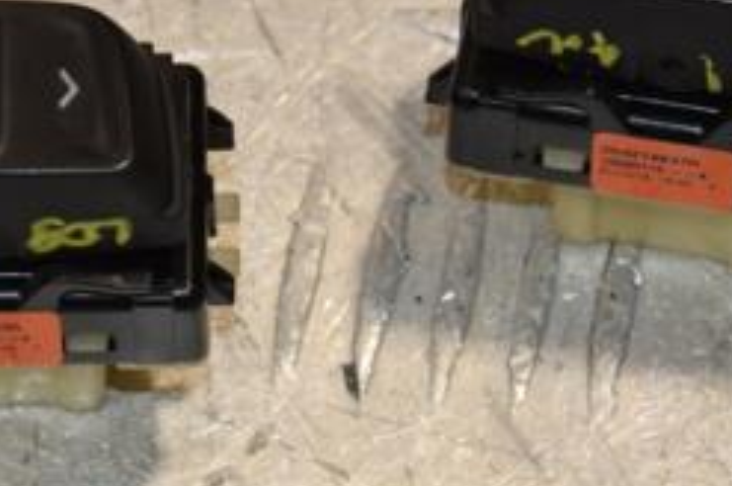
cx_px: 314
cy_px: 154
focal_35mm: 383
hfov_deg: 5.4
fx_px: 7782
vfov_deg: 3.6
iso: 800
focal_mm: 105
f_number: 10
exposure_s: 1/200
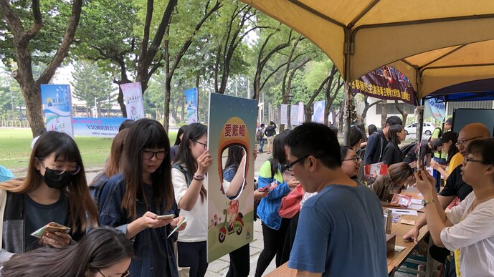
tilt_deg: -8.8
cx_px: 245
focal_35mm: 31
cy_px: 182
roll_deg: +0.1
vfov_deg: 37.4
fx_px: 406
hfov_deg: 62.6
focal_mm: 4
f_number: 1.8
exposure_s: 1/120
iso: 40
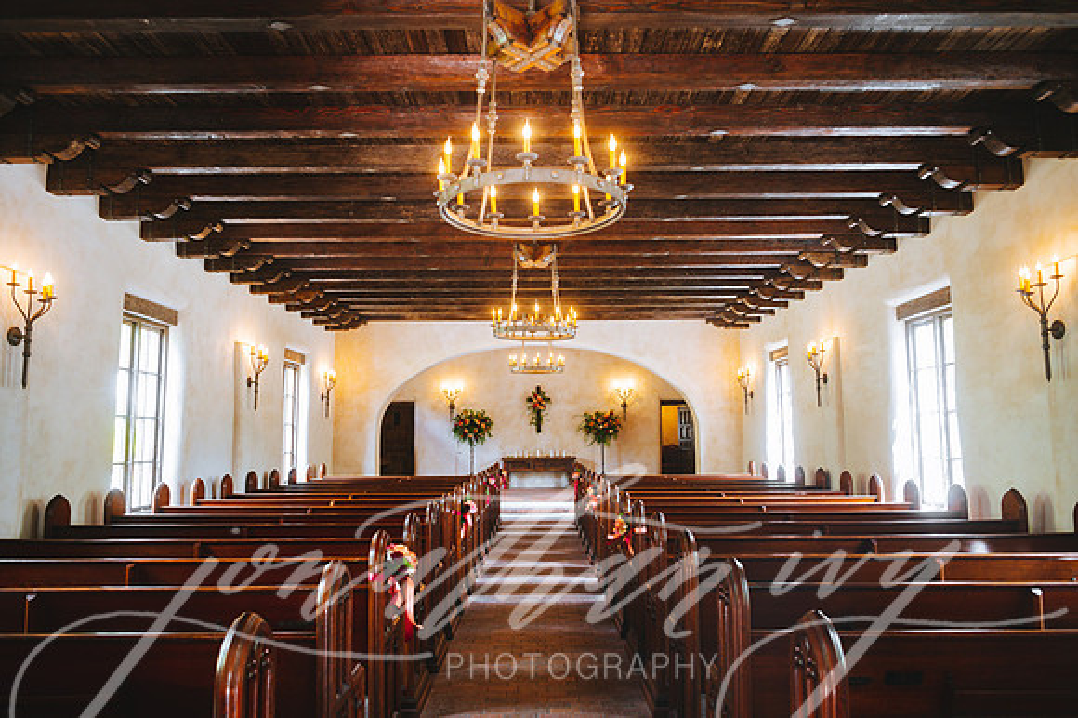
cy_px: 359
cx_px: 539
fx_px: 718
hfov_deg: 73.8
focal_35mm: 24
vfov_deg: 53.1
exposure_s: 1/80
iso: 800
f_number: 2.8
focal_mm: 24
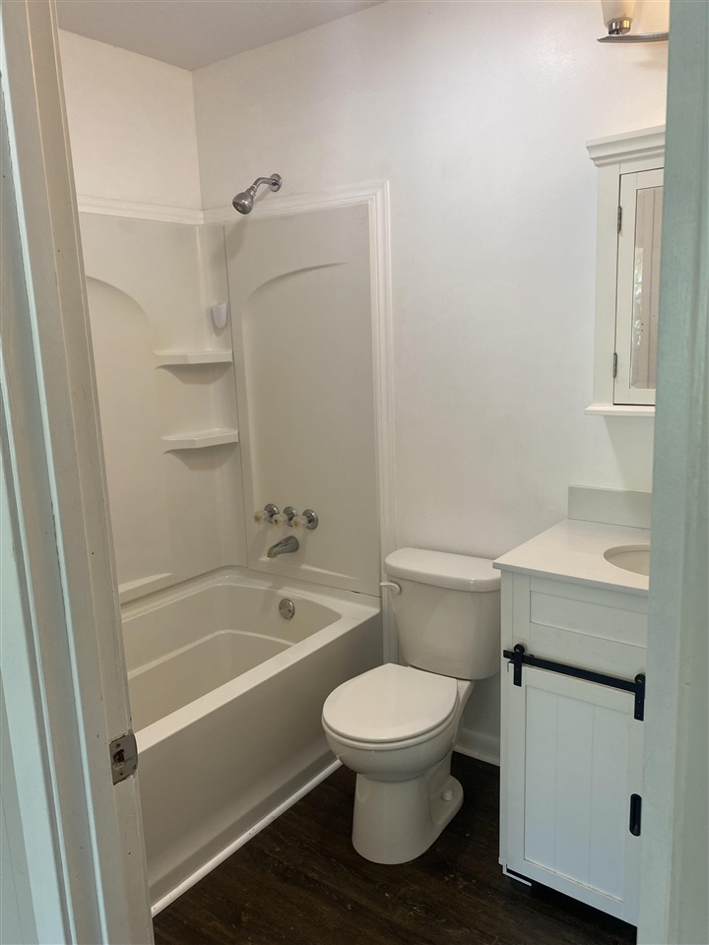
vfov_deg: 67.3
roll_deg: +1.5
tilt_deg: -10.6
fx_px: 710
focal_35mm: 26
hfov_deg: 53.1
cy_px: 472
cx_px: 354
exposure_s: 1/60
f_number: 1.8
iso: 80
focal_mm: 4.25
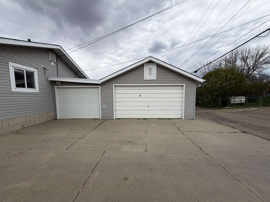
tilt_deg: -4.5
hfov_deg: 98.2
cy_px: 107
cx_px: 137
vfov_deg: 81.6
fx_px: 117
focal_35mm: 15
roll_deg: +0.9
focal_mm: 2.22
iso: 20
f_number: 2.2
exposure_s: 1/770
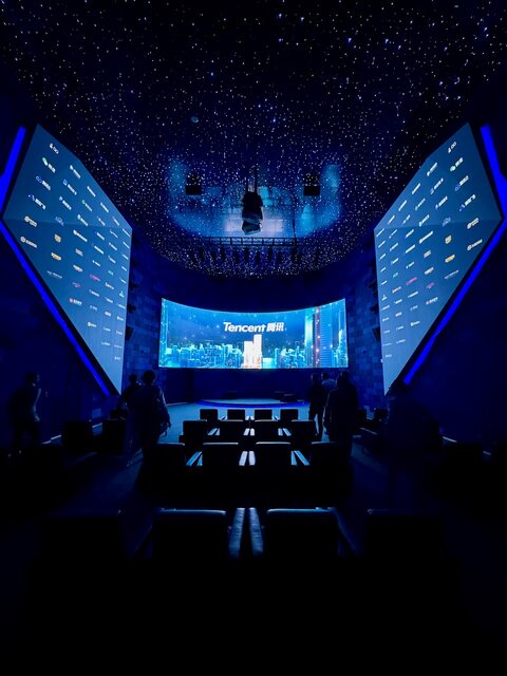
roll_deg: +0.5
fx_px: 273
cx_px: 254
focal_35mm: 14
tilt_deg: +9.0
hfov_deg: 85.7
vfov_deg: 102.1
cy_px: 338
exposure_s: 1/60
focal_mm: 2.22
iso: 1000
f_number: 2.2
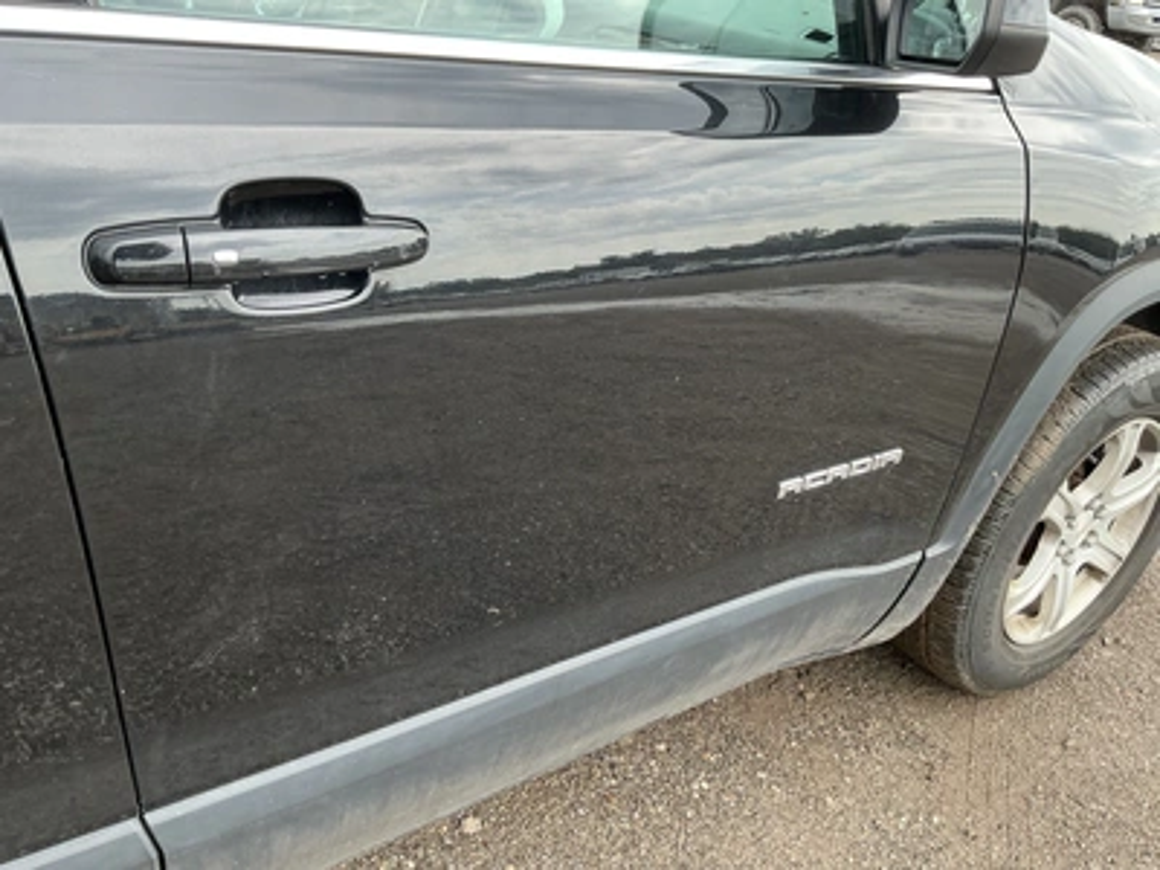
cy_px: 435
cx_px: 580
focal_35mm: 28
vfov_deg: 49.7
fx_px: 938
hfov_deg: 63.4
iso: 20
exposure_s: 1/122
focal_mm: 3
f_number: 1.8
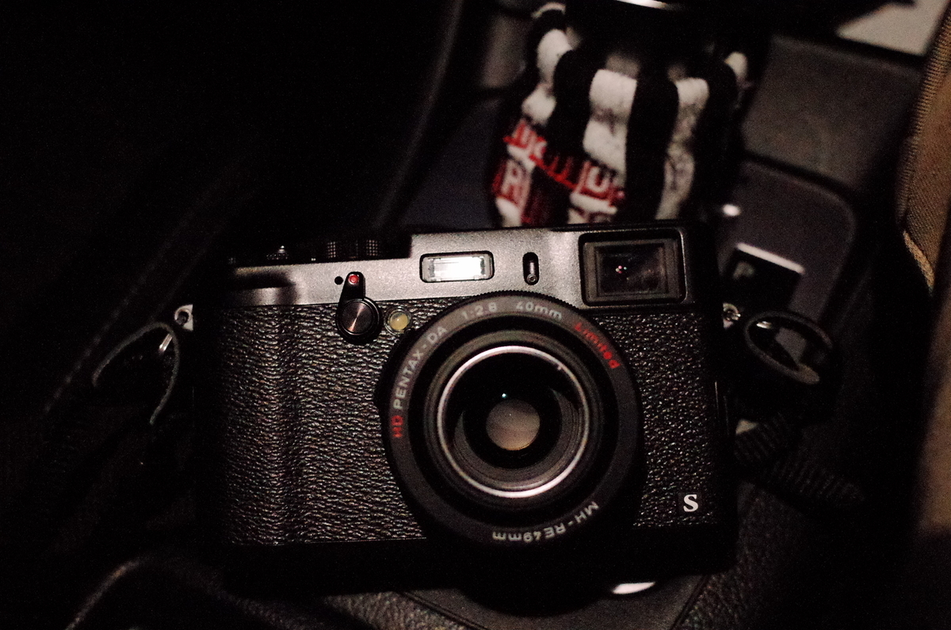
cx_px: 476
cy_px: 315
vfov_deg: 37.7
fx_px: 923
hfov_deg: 54.5
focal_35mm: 35
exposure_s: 1/50
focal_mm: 18.3
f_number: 2.8
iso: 16000
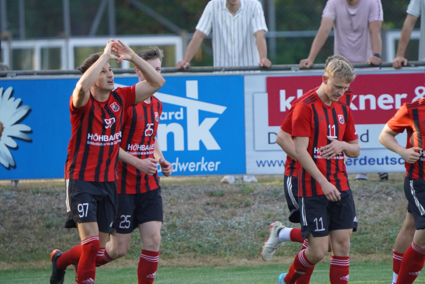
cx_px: 212
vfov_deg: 1.7
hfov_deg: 2.5
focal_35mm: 820
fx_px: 9693
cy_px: 142
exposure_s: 1/500
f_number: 6.3
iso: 1000
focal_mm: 547
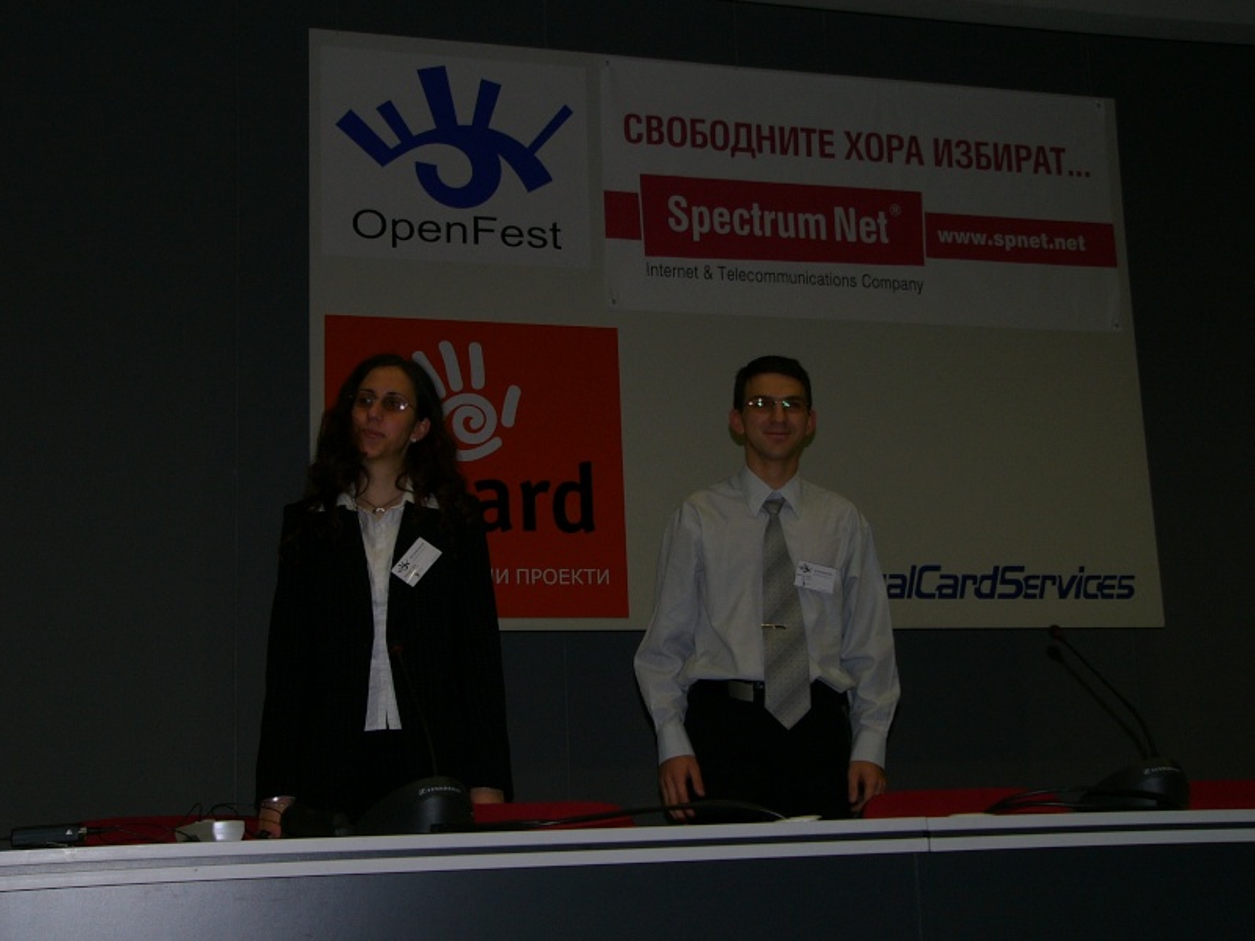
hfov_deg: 37.5
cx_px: 628
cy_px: 470
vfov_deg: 28.6
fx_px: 1849
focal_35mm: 51
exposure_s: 1/80
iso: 50
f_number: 2.8
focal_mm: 8.5
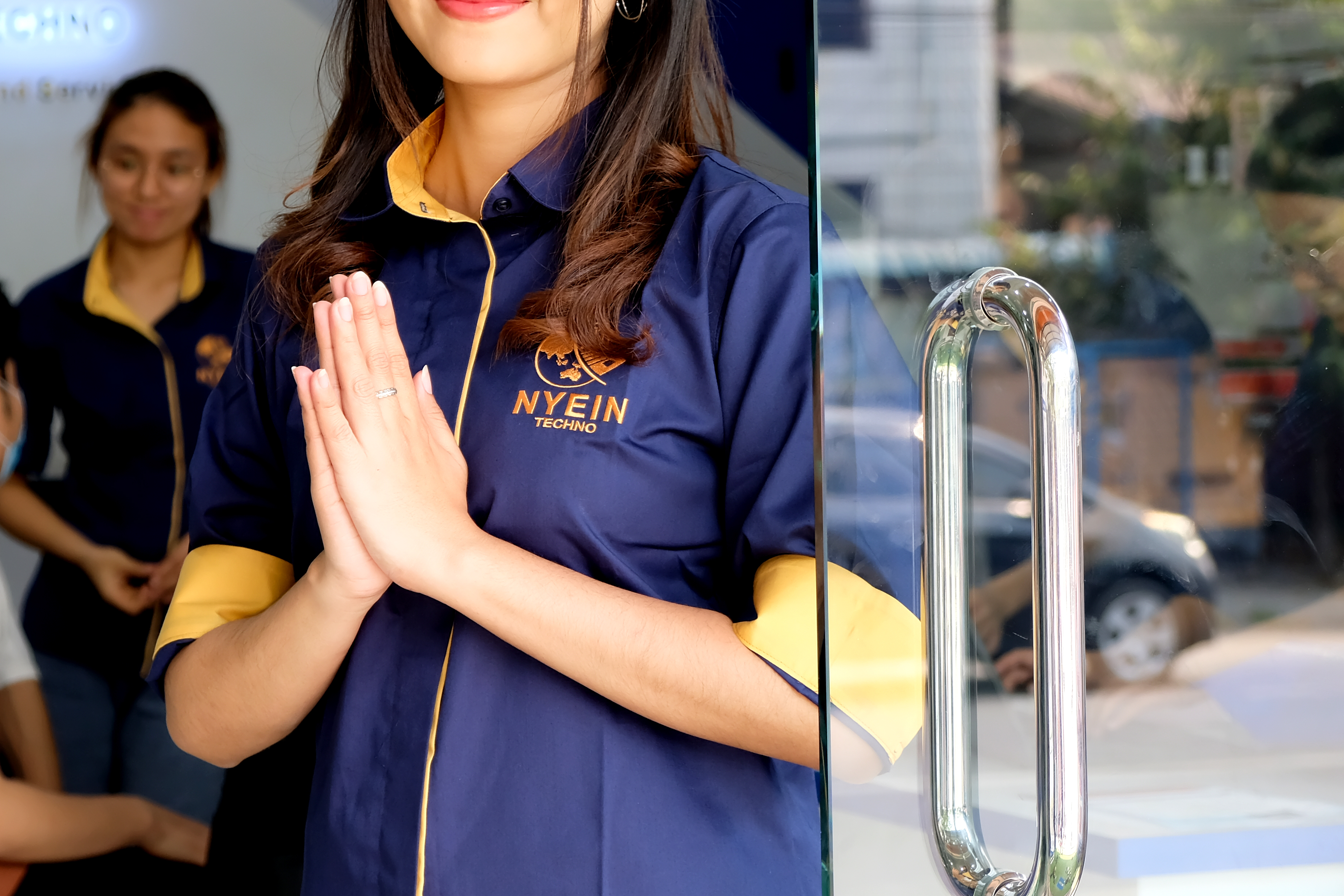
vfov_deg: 13.2
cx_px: 304
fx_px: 3883
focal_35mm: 104
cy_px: 340
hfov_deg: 19.5
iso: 400
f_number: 4
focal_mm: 42.5
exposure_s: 1/100
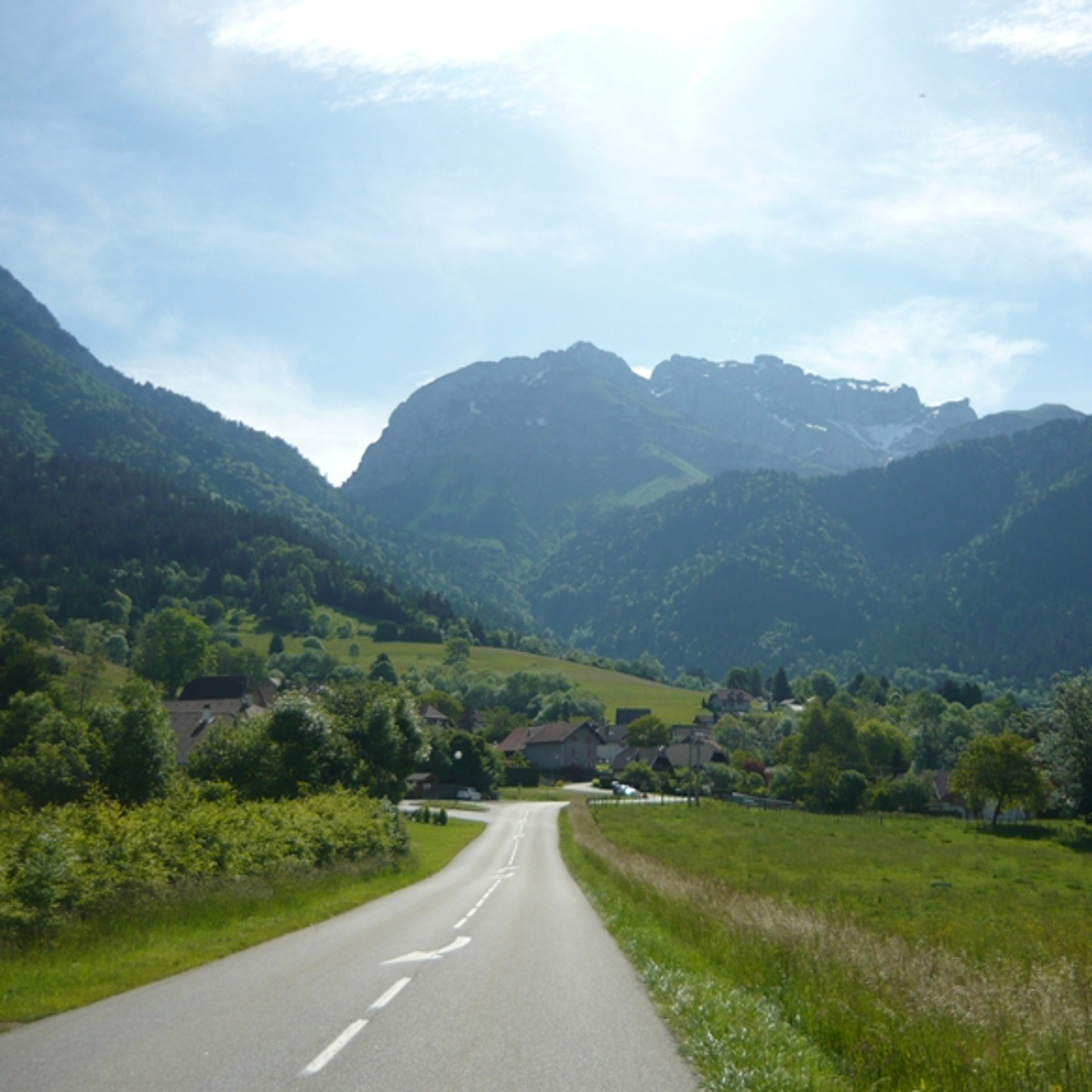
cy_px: 541
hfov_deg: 41.7
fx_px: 1428
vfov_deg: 41.9
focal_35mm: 40
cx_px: 659
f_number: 8
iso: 100
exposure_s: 1/320
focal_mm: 5.5
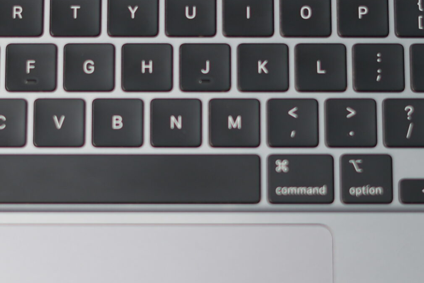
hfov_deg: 16.1
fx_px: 1496
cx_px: 188
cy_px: 128
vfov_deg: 10.8
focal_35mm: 127
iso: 320
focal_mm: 50
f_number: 1.8
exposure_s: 1/100
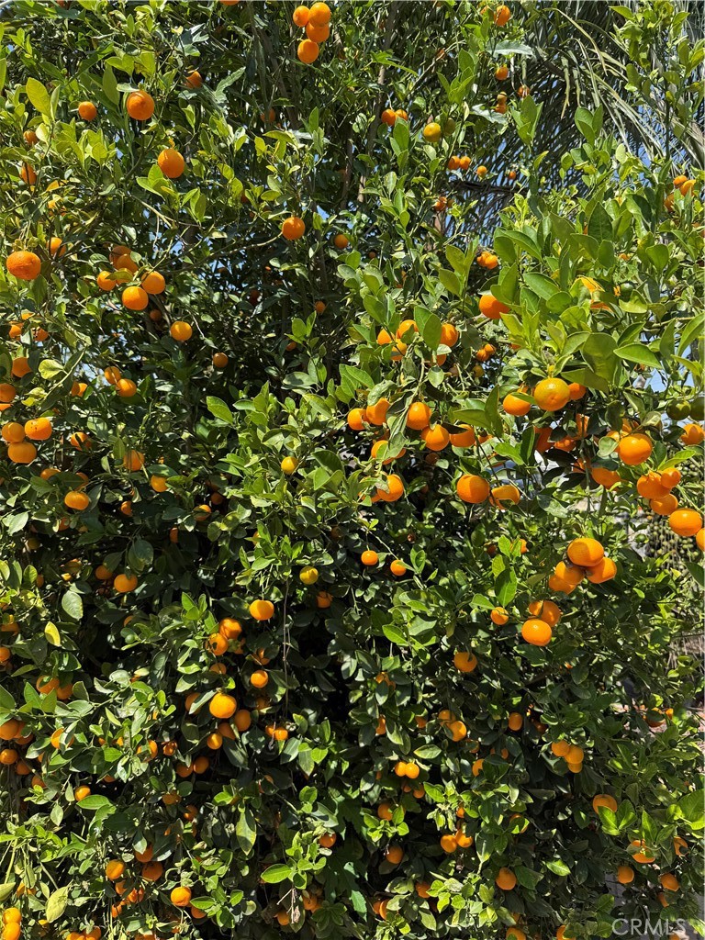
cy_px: 470
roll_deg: -2.6
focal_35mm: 24
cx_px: 352
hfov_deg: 56.8
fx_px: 652
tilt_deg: +0.8
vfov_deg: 71.6
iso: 80
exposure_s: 1/1464
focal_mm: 6.76
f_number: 1.78
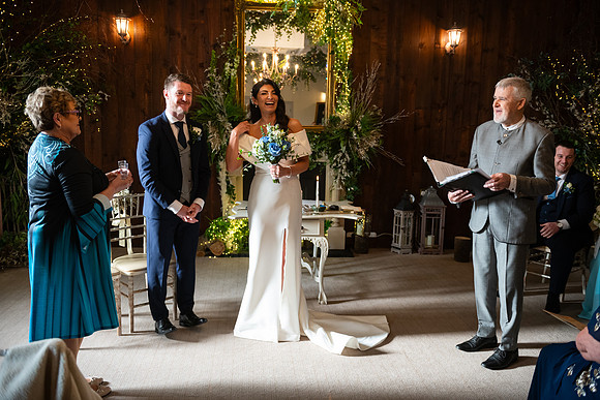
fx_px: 535
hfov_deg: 58.6
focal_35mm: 32
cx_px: 300
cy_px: 200
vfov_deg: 41.0
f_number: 3.5
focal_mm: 32
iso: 800
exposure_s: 1/160
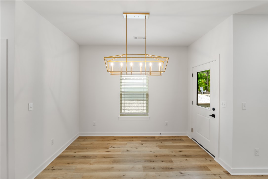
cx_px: 134
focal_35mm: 15
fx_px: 112
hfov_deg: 100.4
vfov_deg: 77.3
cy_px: 90
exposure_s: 1/6
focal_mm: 10
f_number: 9
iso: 320
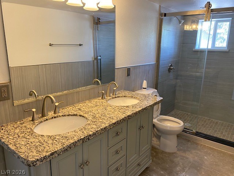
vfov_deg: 53.1
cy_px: 88
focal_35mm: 26
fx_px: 176
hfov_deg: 67.3
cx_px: 117
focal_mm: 4.25
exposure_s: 1/60
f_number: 1.8
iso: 125
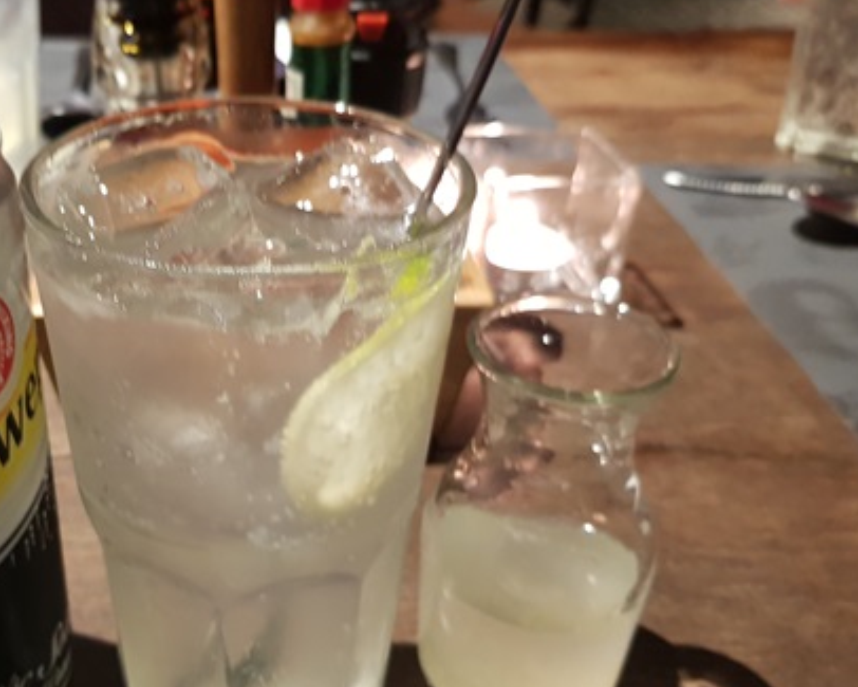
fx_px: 1016
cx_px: 243
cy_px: 383
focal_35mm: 40
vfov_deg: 37.3
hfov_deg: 44.6
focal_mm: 4.2
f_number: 1.7
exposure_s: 1/13
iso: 200
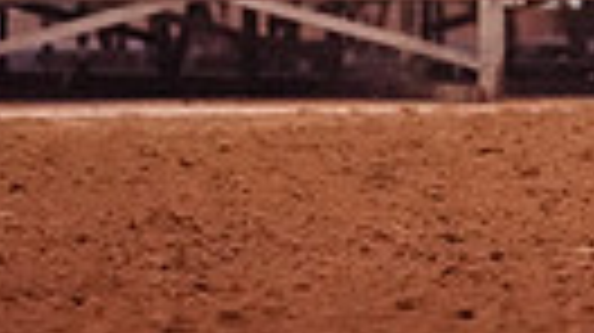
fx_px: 14494
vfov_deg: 1.3
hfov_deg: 2.3
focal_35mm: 921
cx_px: 729
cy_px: -367
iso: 25600
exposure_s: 1/800
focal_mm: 200
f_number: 2.8
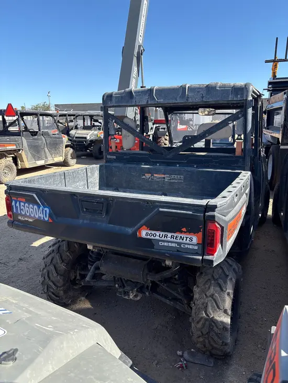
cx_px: 144
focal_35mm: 26
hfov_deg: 53.1
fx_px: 288
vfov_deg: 67.3
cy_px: 192
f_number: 1.6
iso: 50
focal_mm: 5.96
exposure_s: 1/1451
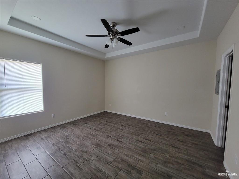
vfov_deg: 89.9
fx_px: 90
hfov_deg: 106.2
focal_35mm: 13
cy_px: 90
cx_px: 120
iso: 400
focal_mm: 2.2
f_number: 2.2
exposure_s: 1/60
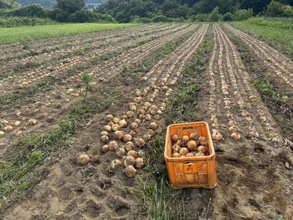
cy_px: 110
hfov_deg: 71.6
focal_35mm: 24
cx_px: 146
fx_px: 203
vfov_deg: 56.9
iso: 80
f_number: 1.78
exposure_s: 1/1721
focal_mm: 6.76
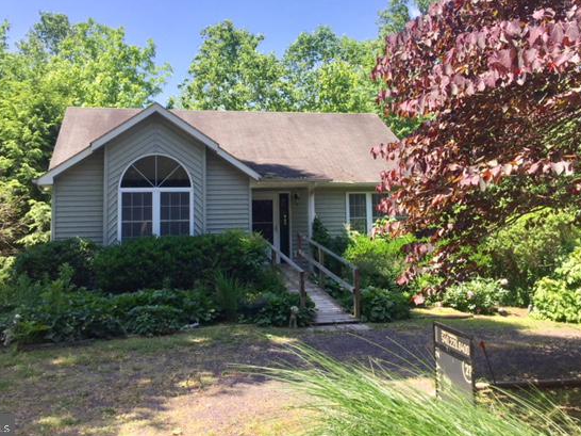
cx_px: 272
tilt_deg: +5.5
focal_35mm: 34
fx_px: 570
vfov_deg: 41.7
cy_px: 185
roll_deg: -1.5
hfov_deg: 53.9
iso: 32
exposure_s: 1/791
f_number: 2.2
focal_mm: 4.15
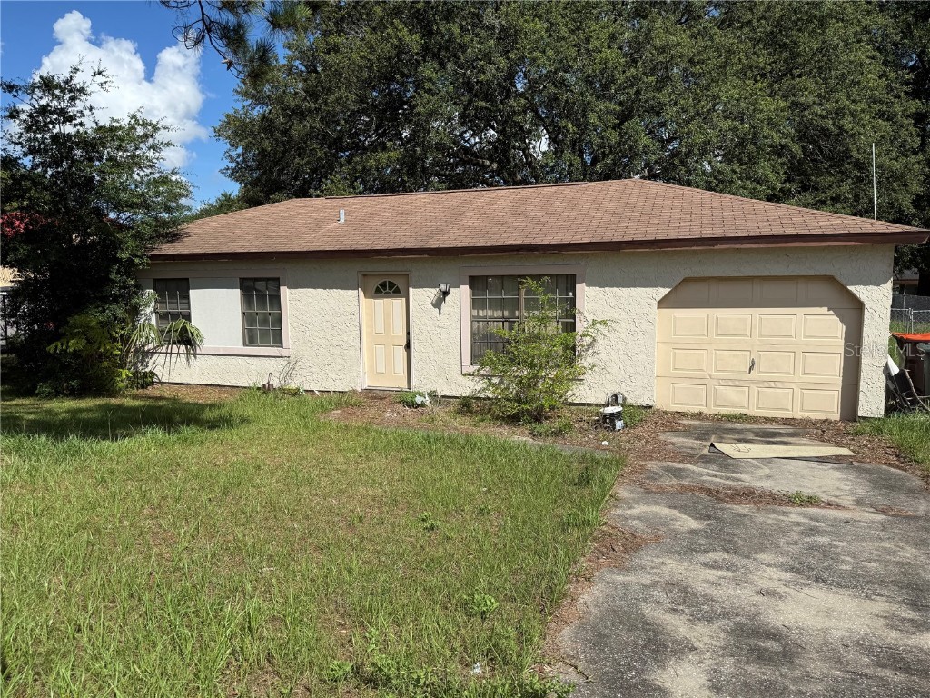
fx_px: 645
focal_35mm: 24
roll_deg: +0.6
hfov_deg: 71.6
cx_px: 465
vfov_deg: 56.8
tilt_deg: -6.9
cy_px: 349
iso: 80
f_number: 1.78
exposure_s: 1/5714
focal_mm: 6.76
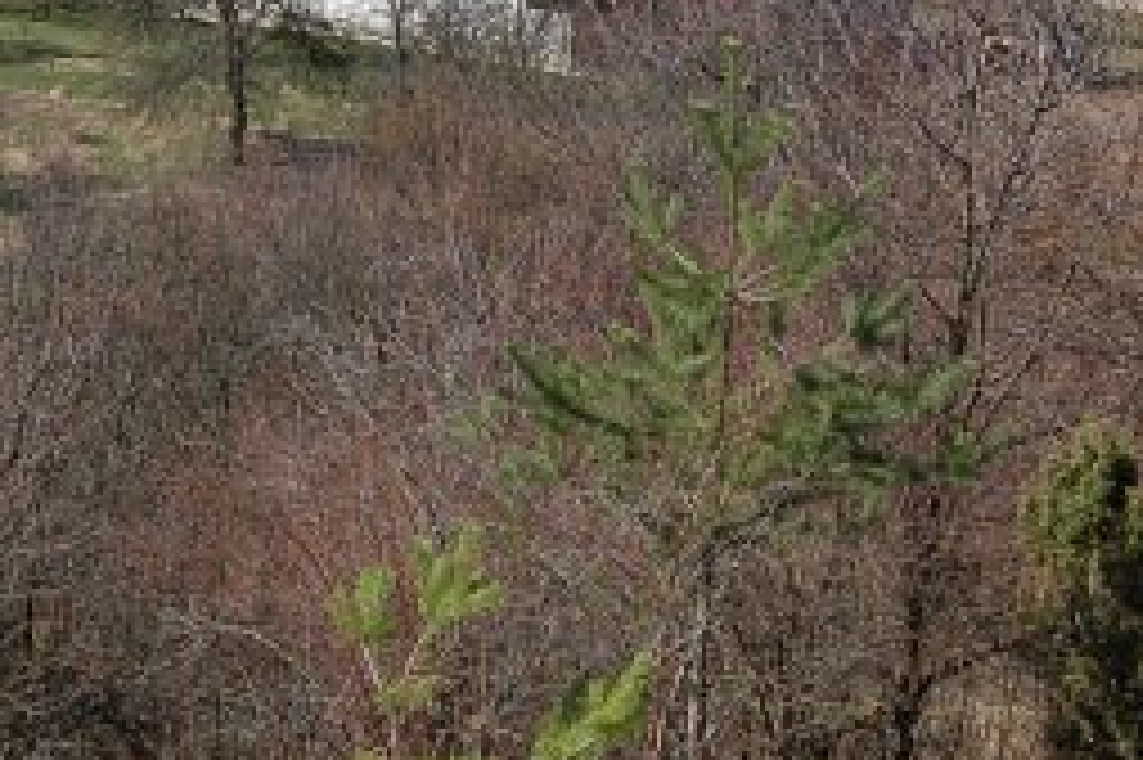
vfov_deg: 13.0
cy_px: 27
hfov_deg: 19.6
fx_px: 3300
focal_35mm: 104
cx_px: 720
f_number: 11
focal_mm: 22
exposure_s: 1/160
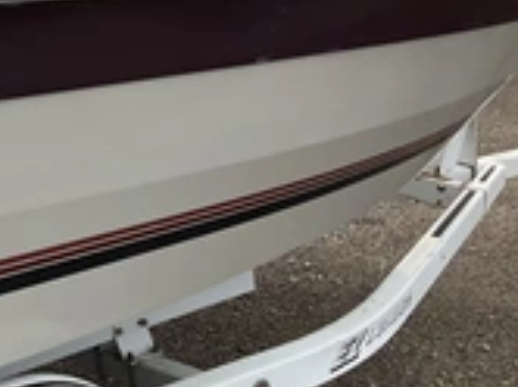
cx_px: 50
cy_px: 16
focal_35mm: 70
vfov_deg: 20.4
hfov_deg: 26.8
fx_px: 1046
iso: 25
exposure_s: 1/529
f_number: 1.8
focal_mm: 3
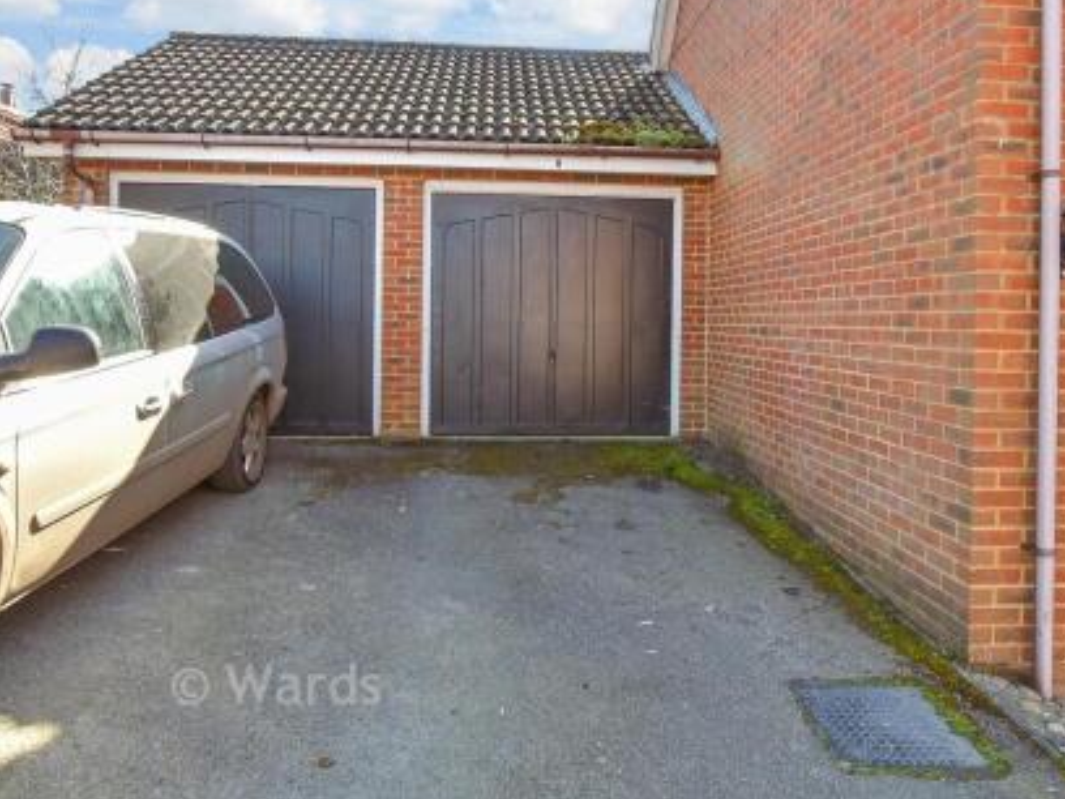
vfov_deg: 49.7
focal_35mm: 28
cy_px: 401
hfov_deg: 63.4
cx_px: 574
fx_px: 861
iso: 160
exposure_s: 1/60
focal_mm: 17
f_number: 8
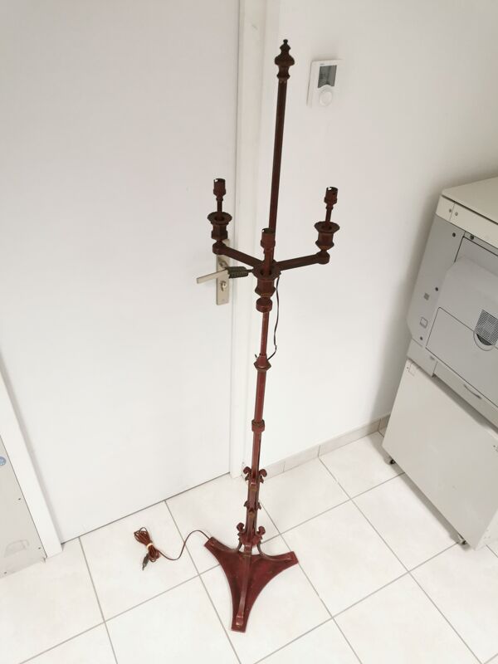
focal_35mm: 27
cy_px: 332
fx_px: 518
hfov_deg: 51.4
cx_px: 249
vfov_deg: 65.3
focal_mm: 5.58
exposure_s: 1/50
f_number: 1.8
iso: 320
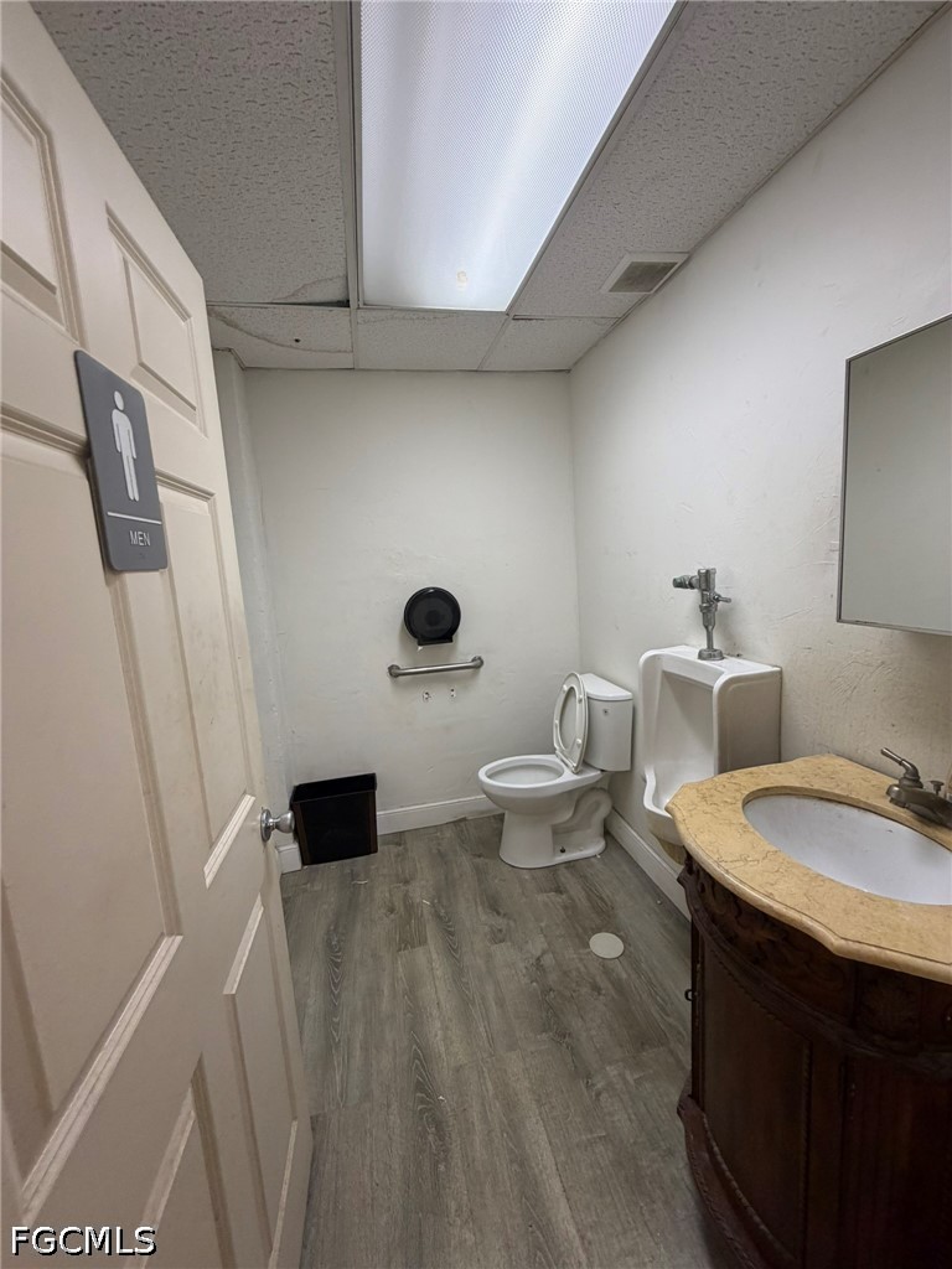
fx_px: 513
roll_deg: +2.8
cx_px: 476
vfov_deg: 102.1
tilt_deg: -8.0
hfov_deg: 85.7
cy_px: 634
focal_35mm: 14
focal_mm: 2.22
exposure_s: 1/60
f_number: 2.2
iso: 160
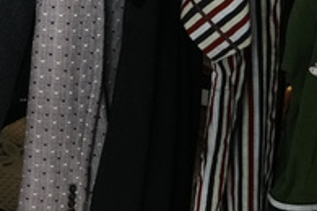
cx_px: -125
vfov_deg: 14.9
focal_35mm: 84
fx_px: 740
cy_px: -118
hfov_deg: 21.3
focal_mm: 16
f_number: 3.5
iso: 4000
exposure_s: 1/1000
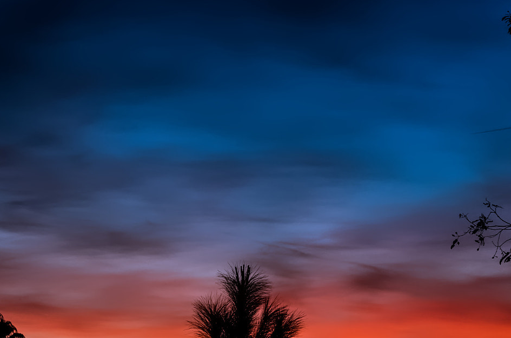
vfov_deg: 6.4
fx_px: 3046
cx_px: 325
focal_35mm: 215
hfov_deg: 9.6
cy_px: 261
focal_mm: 85
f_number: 6.7
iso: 1100
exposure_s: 1/125
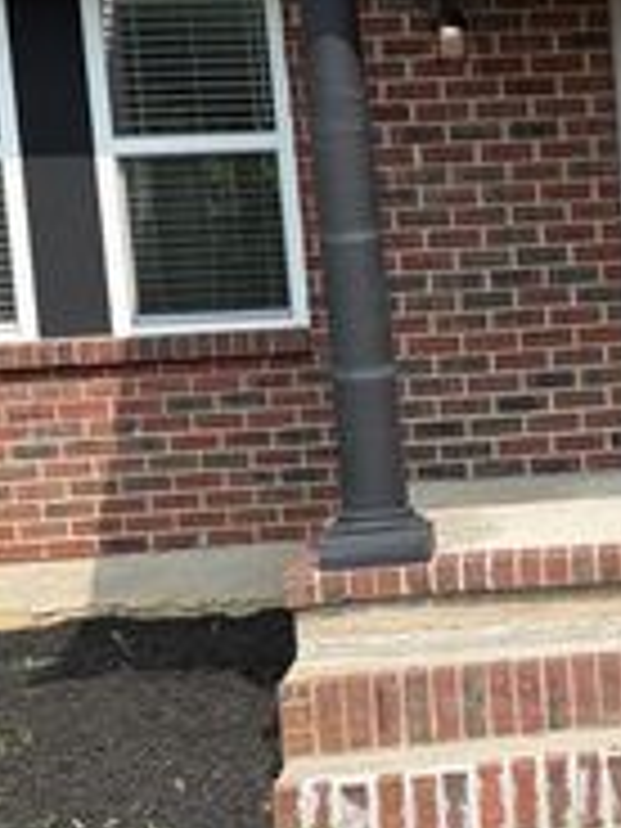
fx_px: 2081
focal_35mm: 87
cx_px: 832
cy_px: 475
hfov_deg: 16.0
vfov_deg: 22.5
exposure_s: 1/2299
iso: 80
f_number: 1.78
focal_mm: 6.76
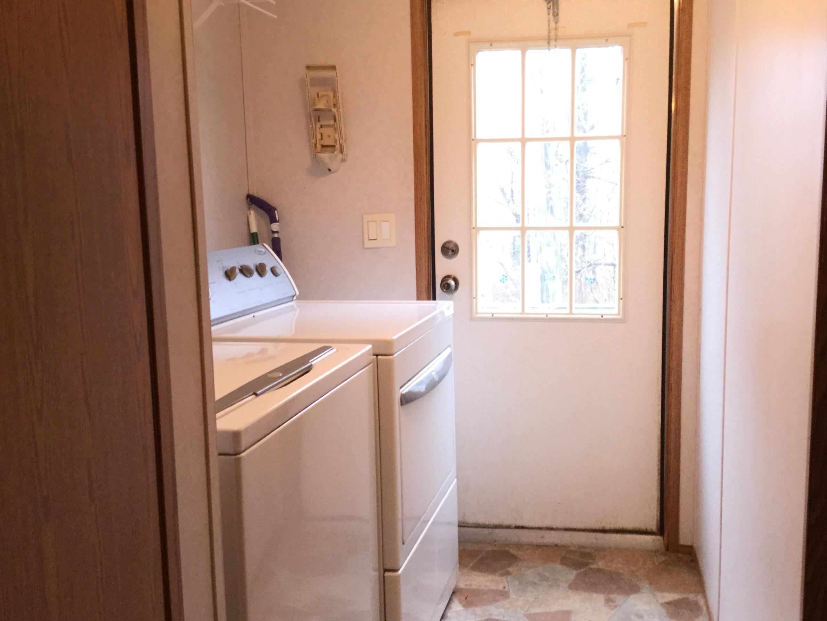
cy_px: 321
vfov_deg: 39.7
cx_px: 478
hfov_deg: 51.1
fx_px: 860
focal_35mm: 36
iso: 100
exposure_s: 1/30
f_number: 2.4
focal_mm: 3.3
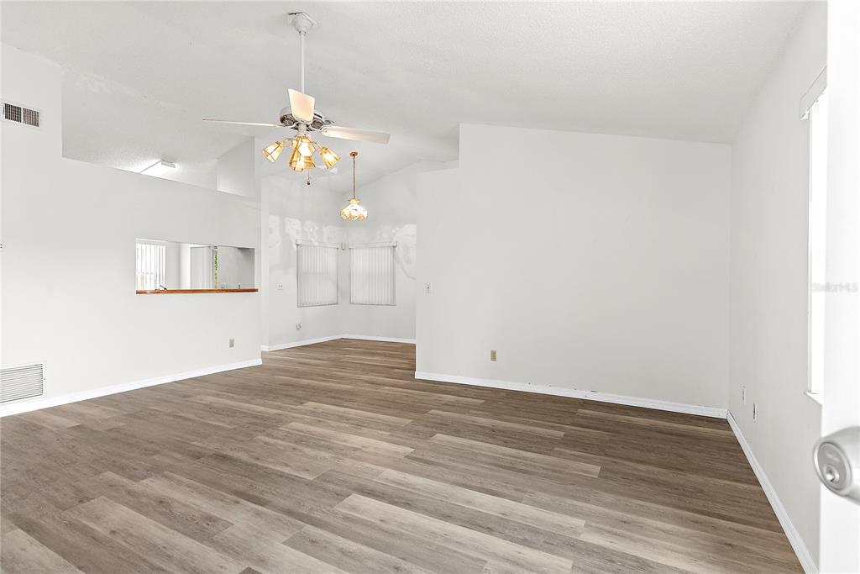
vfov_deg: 70.5
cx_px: 430
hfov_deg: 93.3
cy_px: 287
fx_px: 406
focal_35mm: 17
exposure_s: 1/4
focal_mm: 17
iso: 400
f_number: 8
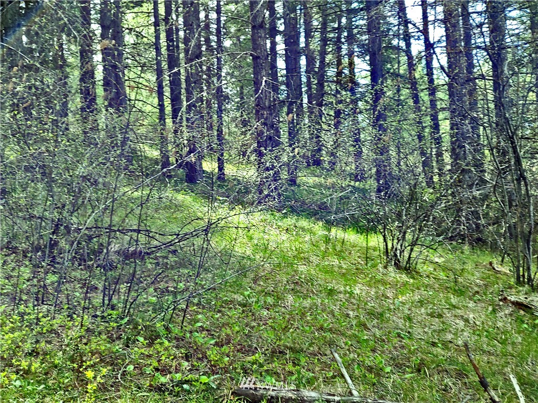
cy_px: 202
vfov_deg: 29.1
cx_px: 269
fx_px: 777
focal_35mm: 50
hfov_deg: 38.2
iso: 50
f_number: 2.4
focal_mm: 5.88
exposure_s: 1/40
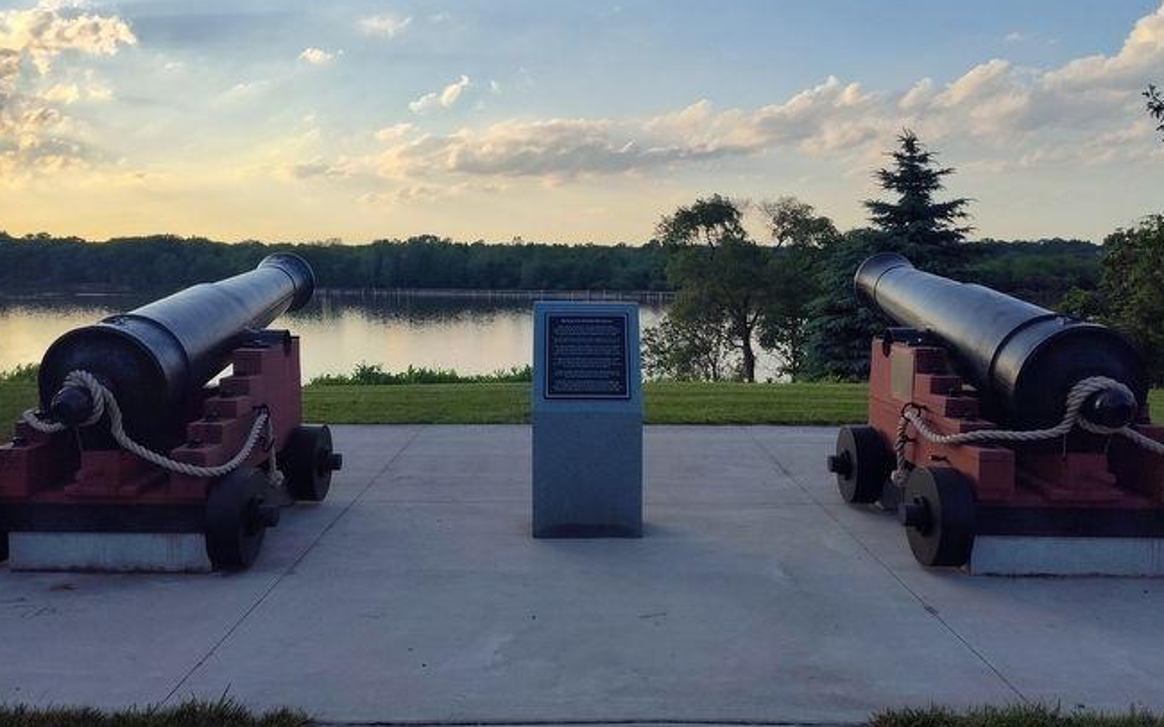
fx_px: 952
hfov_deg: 62.9
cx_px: 552
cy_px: 326
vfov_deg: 41.8
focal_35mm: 30
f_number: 1.8
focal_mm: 5.56
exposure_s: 1/1800
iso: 100
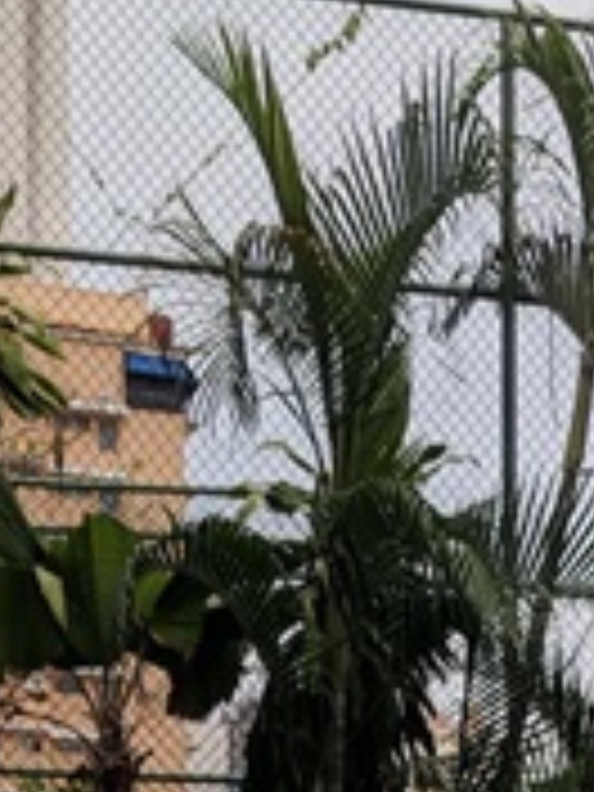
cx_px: 646
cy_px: 1368
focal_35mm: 120
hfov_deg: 12.2
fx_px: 2746
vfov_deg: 14.6
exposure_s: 1/139
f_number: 2
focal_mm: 4.67
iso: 50
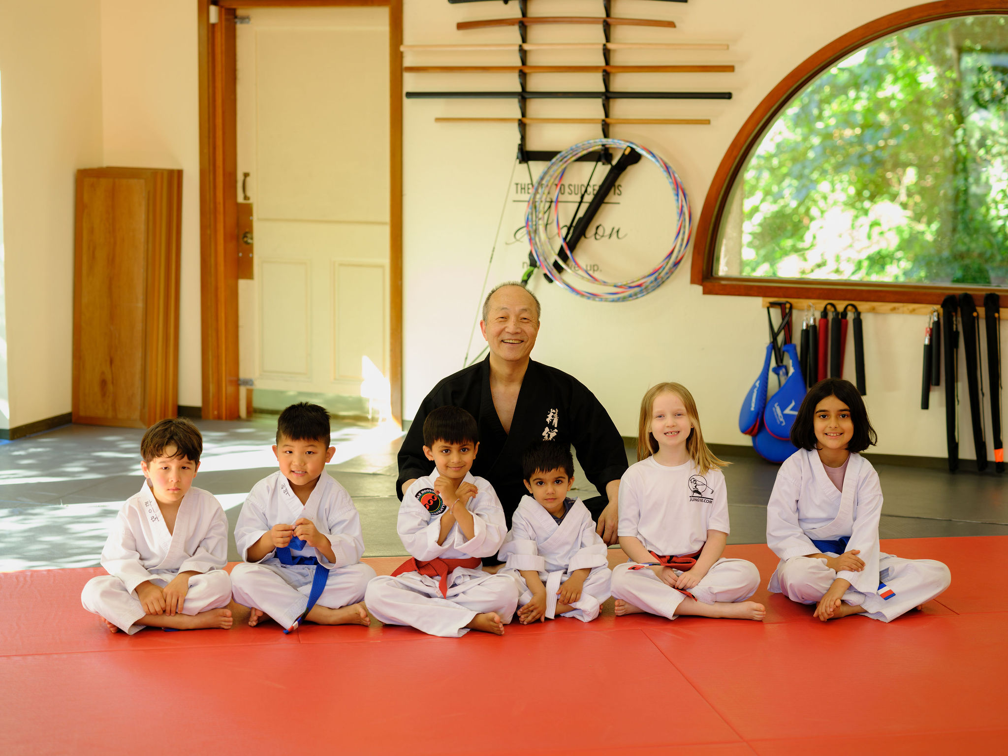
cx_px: 504
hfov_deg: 30.7
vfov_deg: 23.3
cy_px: 378
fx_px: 1835
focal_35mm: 63
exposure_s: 1/80
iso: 500
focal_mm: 80
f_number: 2.8
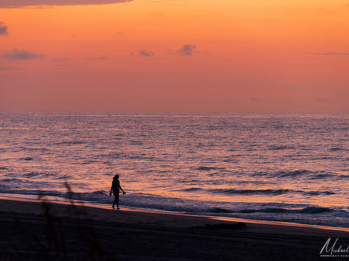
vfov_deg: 6.2
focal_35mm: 240
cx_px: 166
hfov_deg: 8.3
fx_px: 2419
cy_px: 136
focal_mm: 210
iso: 1250
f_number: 6.3
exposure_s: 1/25
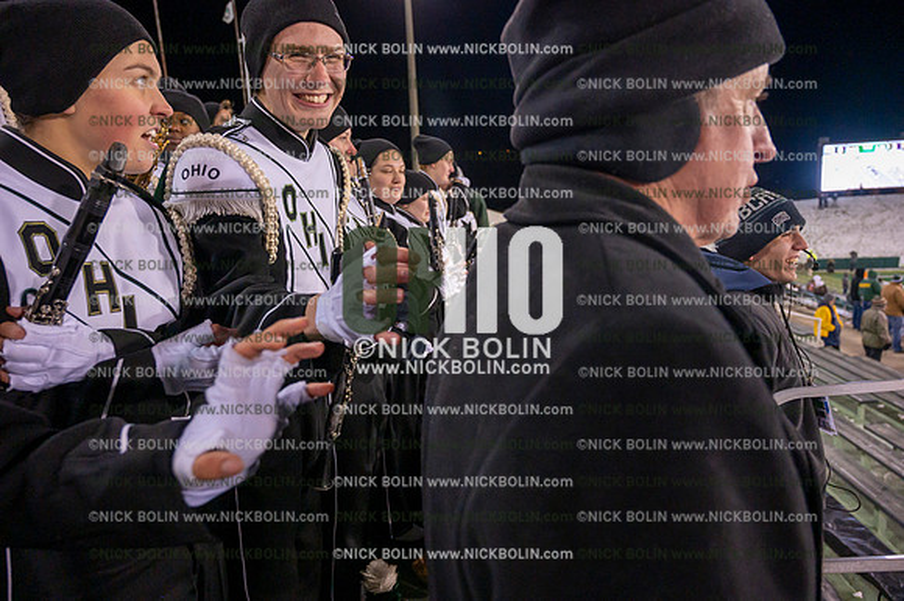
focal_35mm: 24
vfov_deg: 53.1
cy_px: 300
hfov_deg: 73.8
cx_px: 452
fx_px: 602
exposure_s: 1/640
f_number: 4.5
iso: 5000
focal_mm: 24
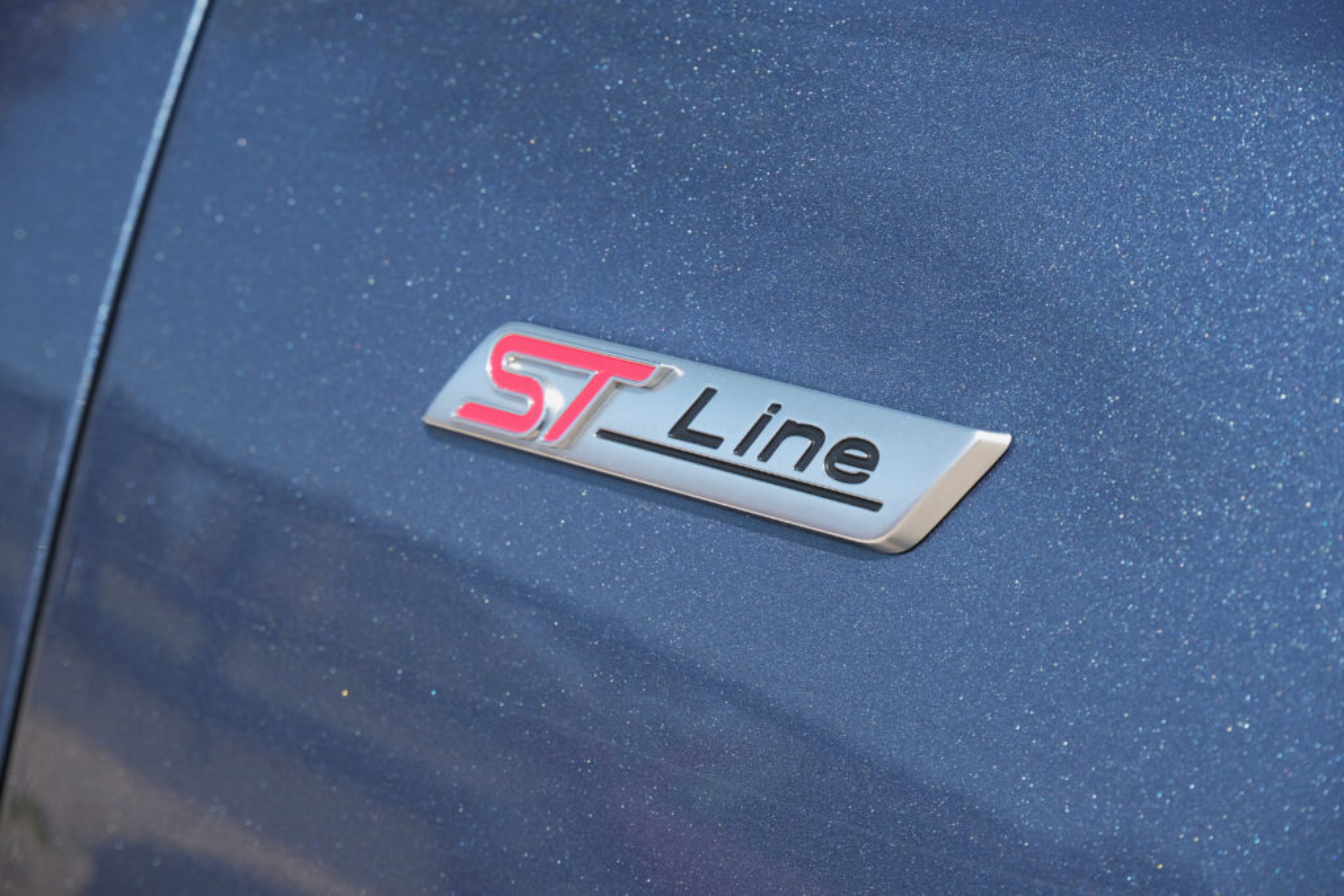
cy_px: 448
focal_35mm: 68
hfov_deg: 29.7
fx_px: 2539
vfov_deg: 20.0
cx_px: 672
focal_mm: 45
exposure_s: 1/100
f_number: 9
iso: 160
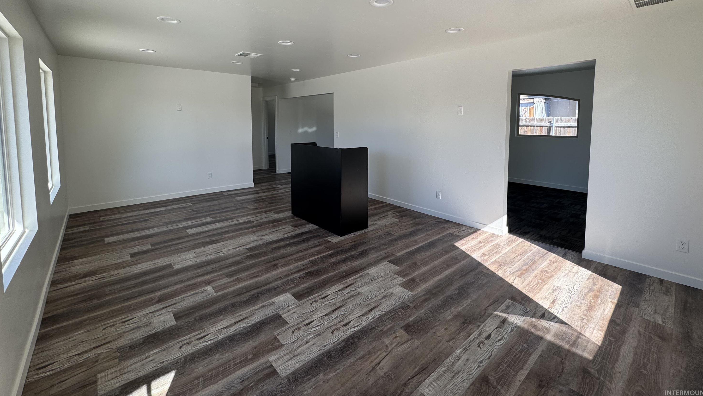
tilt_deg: -3.9
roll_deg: -0.1
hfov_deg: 99.4
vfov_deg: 65.8
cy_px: 141
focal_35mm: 16
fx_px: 298
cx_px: 352
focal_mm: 2.22
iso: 40
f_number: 2.2
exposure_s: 1/105
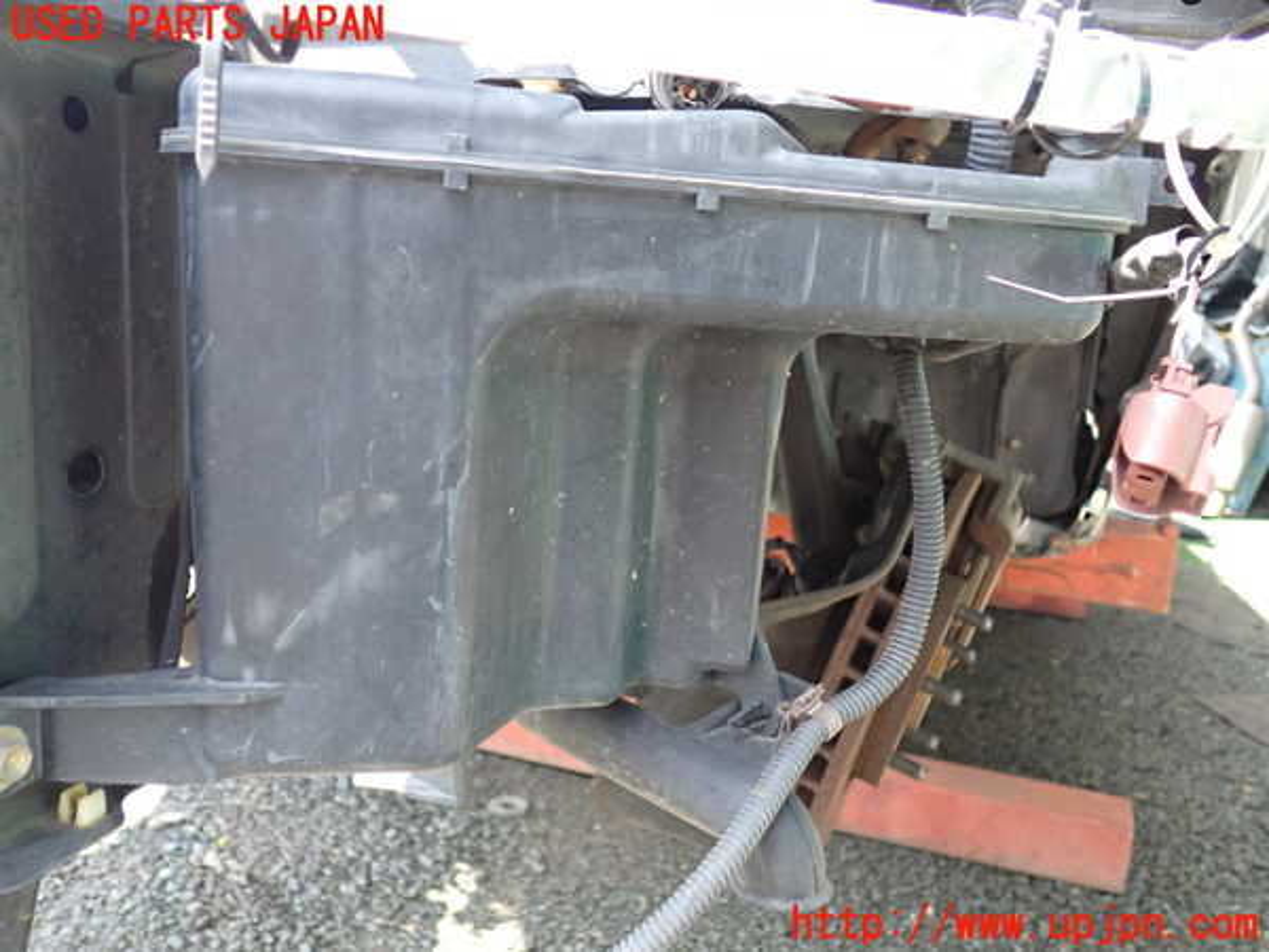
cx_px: 634
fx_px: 1100
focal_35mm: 30
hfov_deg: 60.0
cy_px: 476
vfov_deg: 46.8
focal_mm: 5.4
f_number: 2.3
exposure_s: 1/160
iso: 200
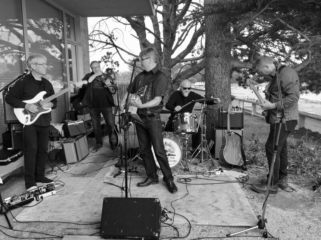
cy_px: 120
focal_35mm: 29
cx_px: 160
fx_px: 269
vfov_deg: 48.2
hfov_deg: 61.7
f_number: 2.2
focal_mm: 4.15
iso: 32
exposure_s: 1/255
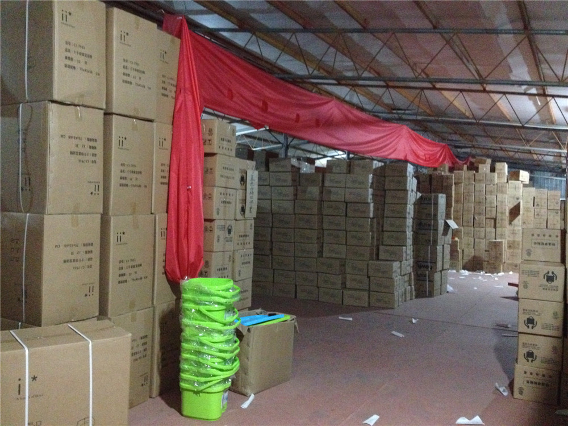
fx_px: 574
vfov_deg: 40.7
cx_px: 284
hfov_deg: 52.6
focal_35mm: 35
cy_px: 213
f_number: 2.4
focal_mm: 4.28
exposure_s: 1/15
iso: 800
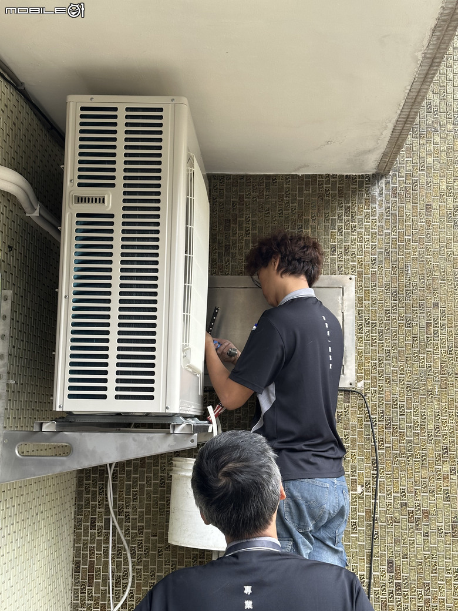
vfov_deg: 39.7
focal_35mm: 48
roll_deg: -2.2
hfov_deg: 30.3
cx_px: 229
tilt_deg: +7.1
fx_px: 847
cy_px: 306
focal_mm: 6.86
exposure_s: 1/179
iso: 64
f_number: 1.78
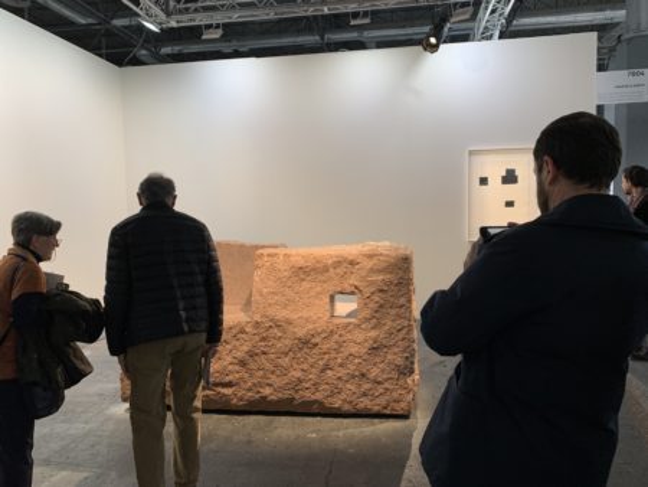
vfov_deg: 53.1
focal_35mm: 26
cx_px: 324
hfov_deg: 67.3
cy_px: 244
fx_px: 487
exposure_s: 1/100
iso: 64
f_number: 1.8
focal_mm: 4.25
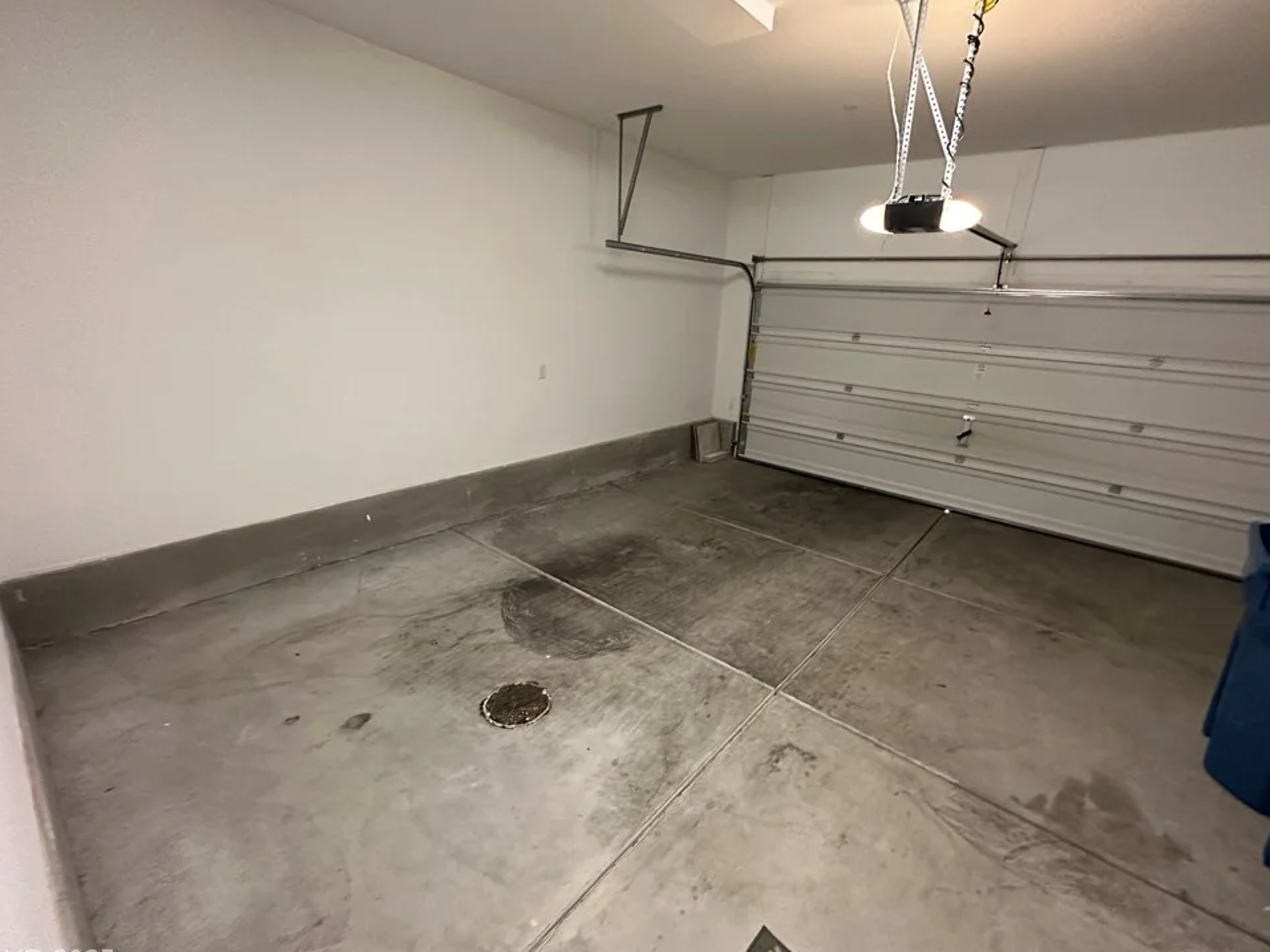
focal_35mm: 15
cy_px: 481
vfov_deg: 81.7
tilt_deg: -17.7
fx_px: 550
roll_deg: -2.7
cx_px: 662
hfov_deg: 98.1
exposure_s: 1/60
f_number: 2.2
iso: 800
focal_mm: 2.22
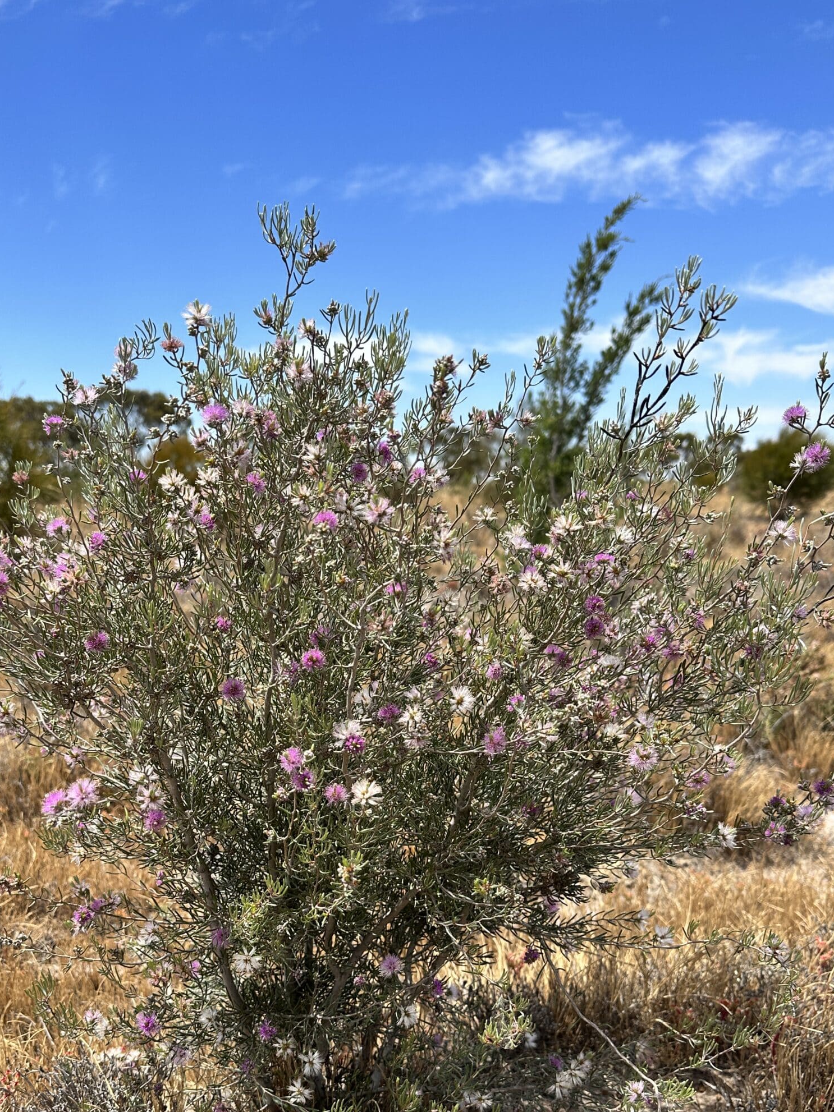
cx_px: 374
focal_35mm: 31
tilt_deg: -11.9
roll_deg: +0.5
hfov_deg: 45.4
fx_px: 996
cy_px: 718
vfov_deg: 57.4
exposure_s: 1/3472
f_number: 1.78
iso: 80
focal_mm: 6.86
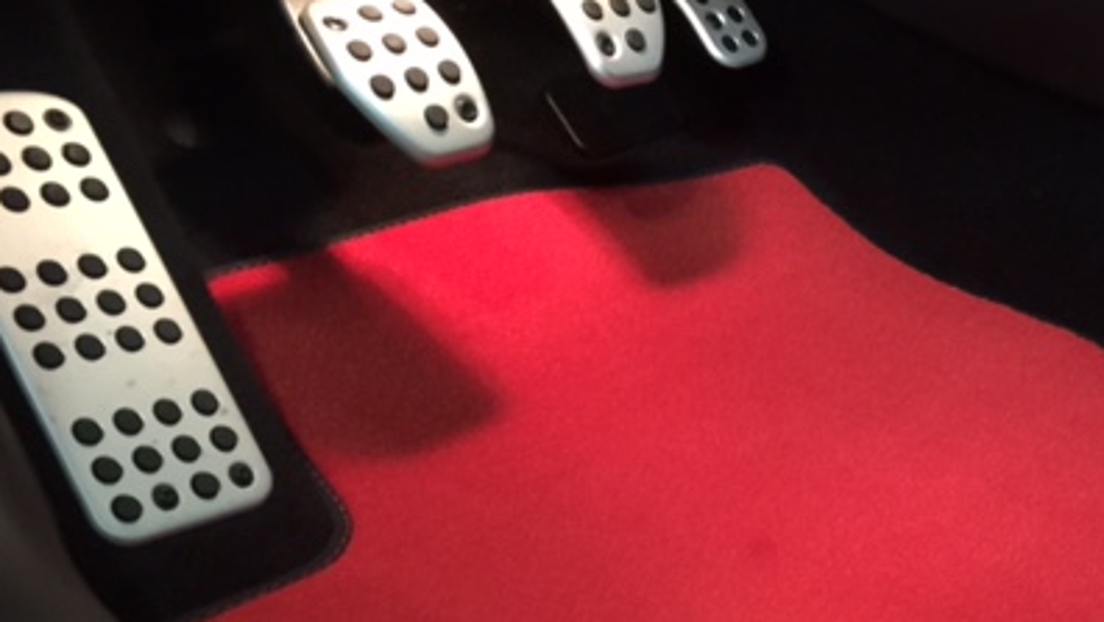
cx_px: 806
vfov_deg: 23.2
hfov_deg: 39.6
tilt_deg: -29.8
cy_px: 494
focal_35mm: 51
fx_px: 1493
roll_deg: +0.8
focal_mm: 4.15
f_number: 2.2
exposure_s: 1/4
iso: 125
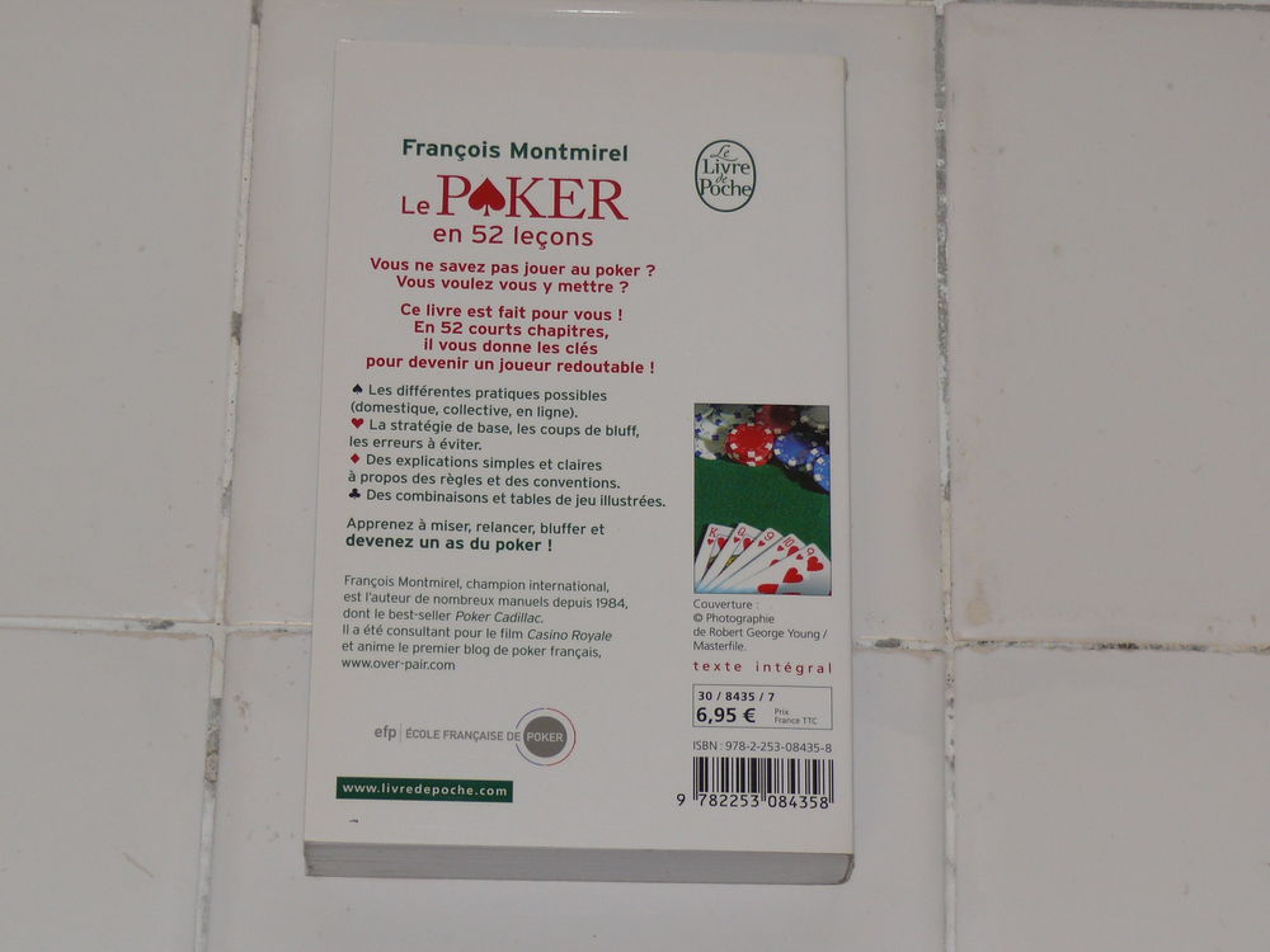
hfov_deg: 17.7
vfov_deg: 13.3
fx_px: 4072
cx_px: 635
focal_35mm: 111
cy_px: 476
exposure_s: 1/30
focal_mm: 16.4
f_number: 3.2
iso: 100
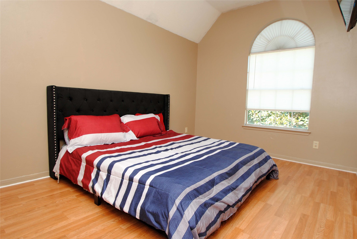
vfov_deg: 63.3
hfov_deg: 85.4
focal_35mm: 20
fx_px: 194
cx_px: 178
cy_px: 120
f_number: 4
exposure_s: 1/60
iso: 200
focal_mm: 13
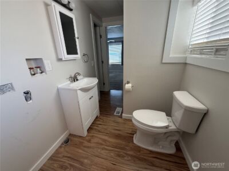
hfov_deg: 102.1
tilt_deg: -18.1
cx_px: 114
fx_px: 93
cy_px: 86
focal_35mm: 14
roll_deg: +1.5
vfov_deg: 85.7
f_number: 2.2
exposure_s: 1/99
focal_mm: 2.22
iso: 125
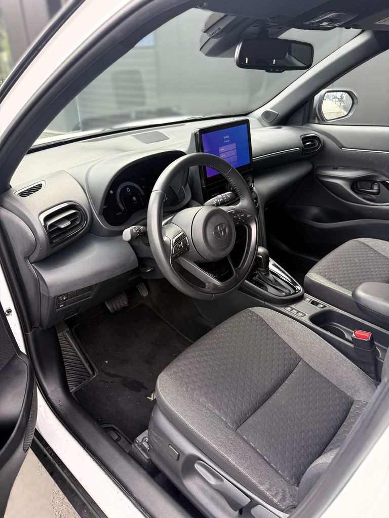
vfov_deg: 71.6
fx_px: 360
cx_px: 194
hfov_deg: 56.8
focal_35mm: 24
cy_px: 259
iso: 100
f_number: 1.78
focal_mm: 6.76
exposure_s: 1/243
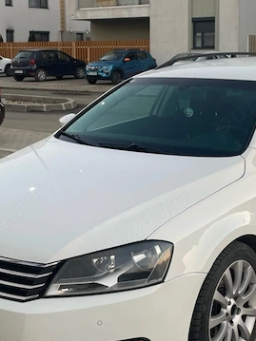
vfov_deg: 32.9
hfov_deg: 25.1
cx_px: 165
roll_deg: +0.8
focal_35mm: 58
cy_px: 112
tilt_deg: -5.4
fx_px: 572
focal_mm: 4.2
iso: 64
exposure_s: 1/121
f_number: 1.6
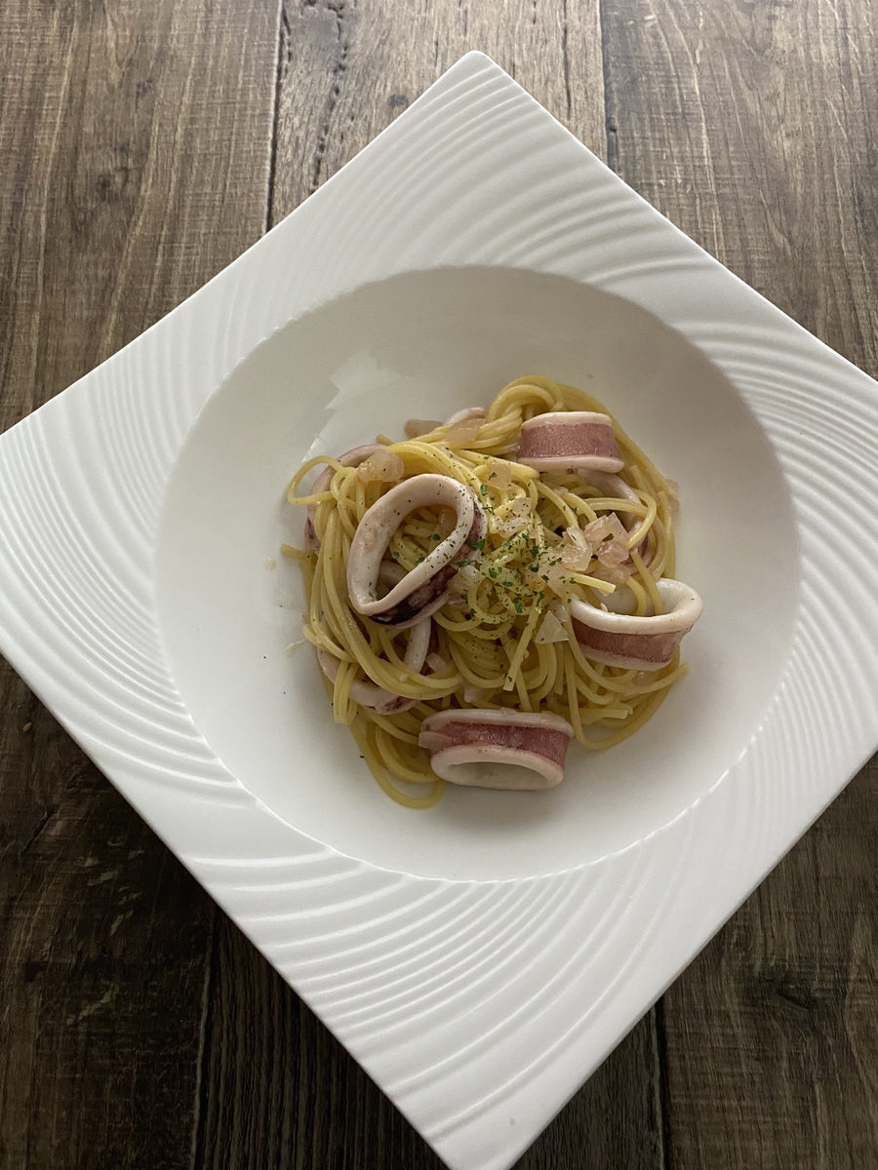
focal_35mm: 26
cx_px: 439
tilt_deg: -72.8
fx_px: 879
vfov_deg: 67.3
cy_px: 585
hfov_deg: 53.1
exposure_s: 1/45
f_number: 1.8
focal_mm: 4.25
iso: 500
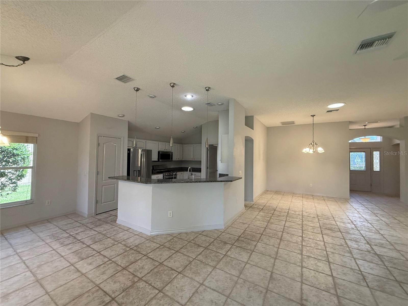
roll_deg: -0.6
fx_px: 165
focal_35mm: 14
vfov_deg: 85.7
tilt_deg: +2.7
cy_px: 153
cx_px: 204
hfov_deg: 102.1
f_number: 2.2
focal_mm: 2.22
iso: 320
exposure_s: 1/120
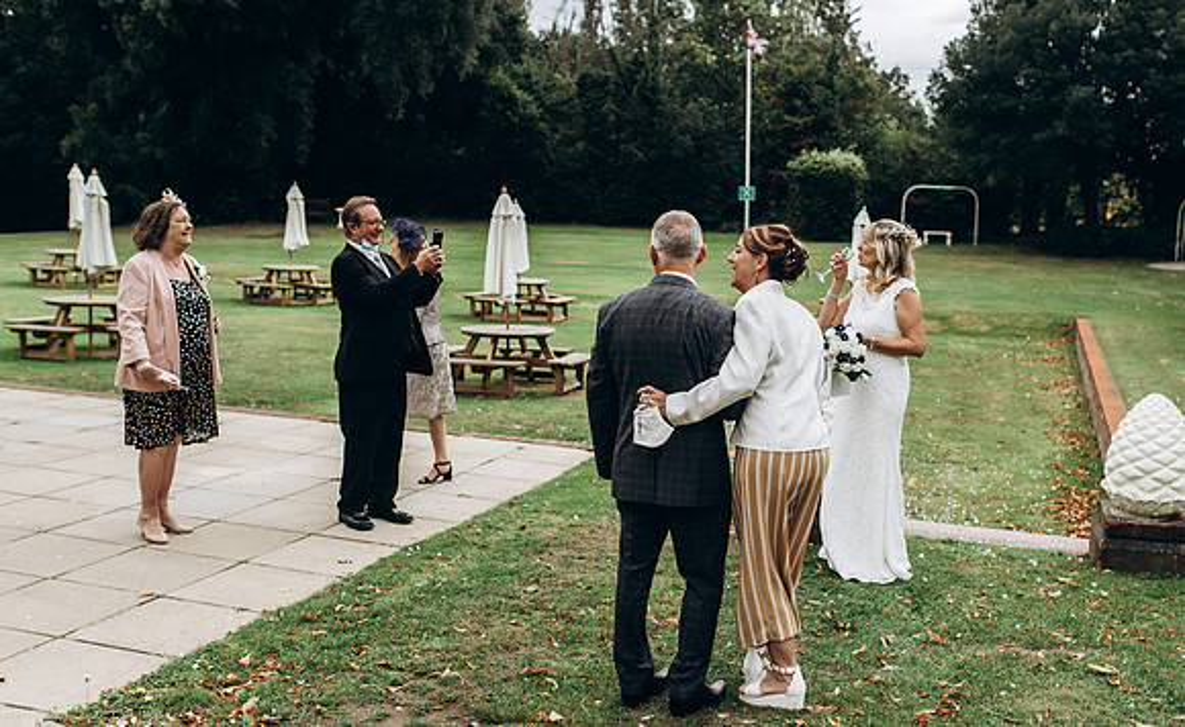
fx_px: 1304
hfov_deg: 48.7
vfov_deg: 31.1
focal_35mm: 41
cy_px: 397
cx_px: 671
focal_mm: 35
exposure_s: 1/640
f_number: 2.8
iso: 100
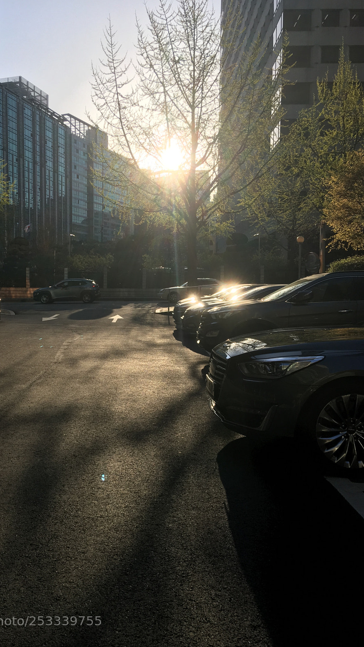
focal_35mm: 32
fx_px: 549
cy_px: 326
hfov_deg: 36.4
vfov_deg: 61.0
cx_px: 133
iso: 25
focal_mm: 4.15
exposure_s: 1/1350
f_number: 2.2
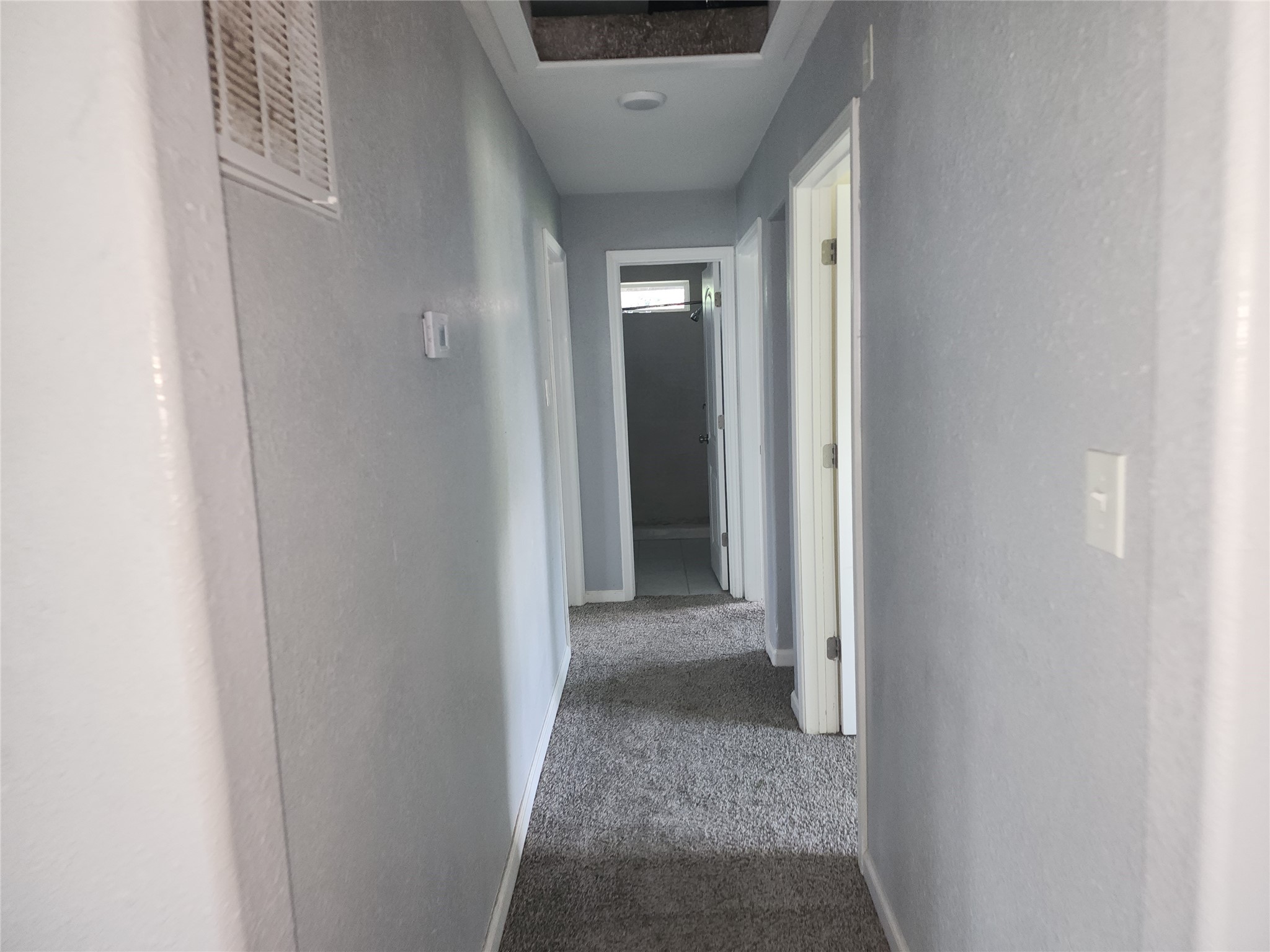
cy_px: 476
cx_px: 635
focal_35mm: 23
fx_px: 844
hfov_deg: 73.9
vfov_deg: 58.9
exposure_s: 1/24
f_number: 1.8
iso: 125
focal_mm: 6.4
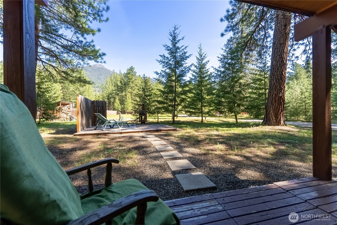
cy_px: 112
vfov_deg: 81.3
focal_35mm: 14
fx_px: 131
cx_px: 168
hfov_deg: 104.2
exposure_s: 1/3200
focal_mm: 14
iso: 100
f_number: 8
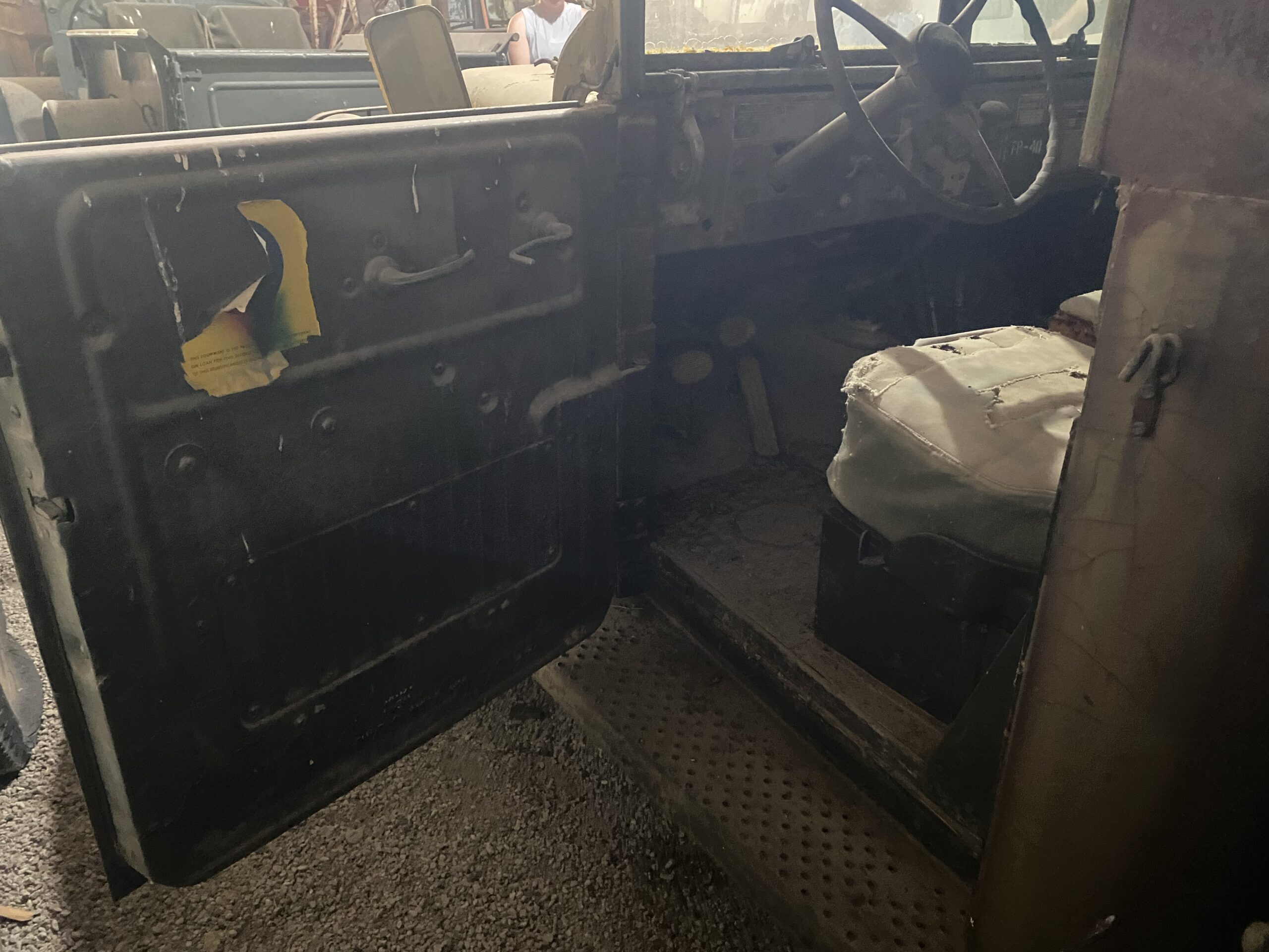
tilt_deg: -24.8
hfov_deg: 67.3
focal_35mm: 26
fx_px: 953
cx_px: 634
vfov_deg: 53.1
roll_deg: -1.4
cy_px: 476
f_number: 1.8
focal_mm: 4.25
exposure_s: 1/30
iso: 1000
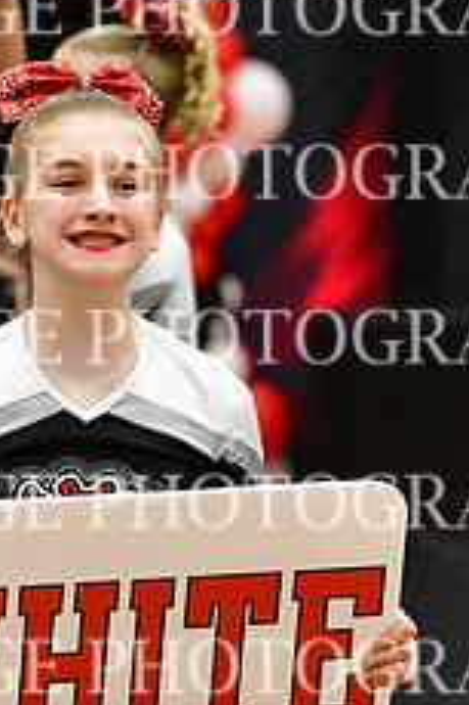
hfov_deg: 2.0
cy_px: 254
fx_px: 13679
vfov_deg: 3.0
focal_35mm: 699
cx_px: 66
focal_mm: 185
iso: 4000
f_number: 3.5
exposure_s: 1/500
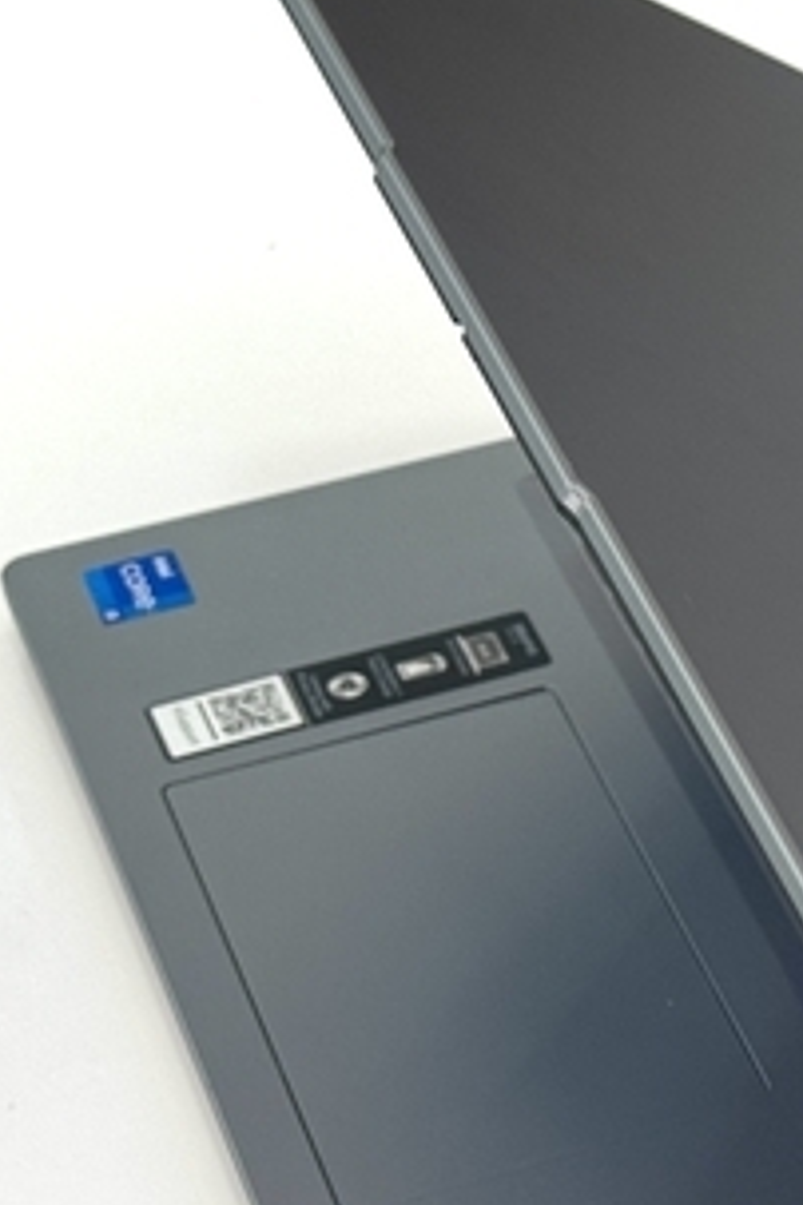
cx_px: 886
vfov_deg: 15.5
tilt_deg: -42.7
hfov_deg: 10.3
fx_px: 4416
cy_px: 915
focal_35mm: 132
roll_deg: +2.4
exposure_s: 1/121
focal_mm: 6.76
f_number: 1.78
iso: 50
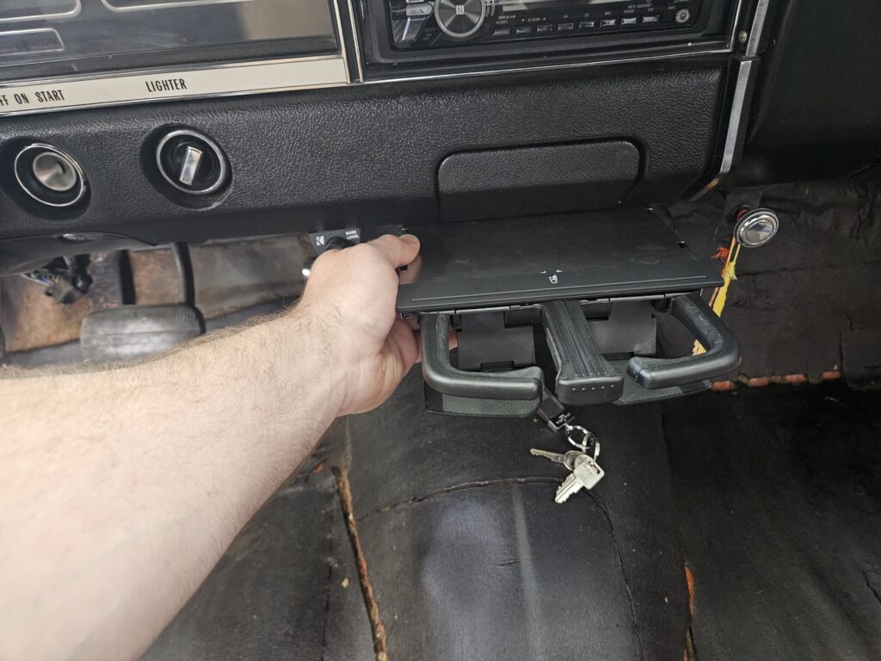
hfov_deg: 73.9
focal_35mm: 23
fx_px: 585
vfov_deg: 58.9
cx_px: 440
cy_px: 330
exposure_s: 1/24
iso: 1000
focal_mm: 5.4
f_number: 1.8
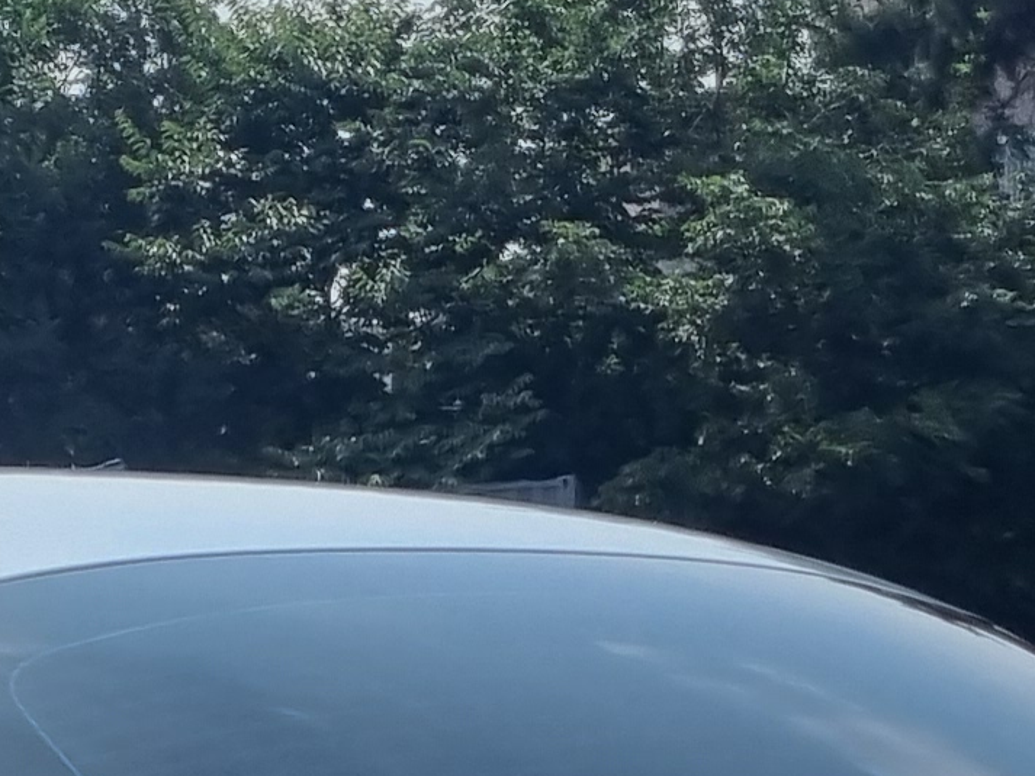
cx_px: 36
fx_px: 4396
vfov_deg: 8.8
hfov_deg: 13.3
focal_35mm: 147
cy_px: 2108
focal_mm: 5.4
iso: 50
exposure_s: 1/4576
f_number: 1.8
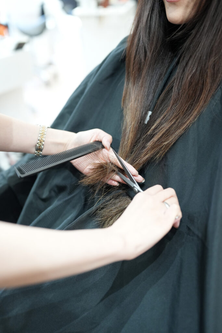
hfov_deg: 37.9
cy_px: 166
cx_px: 111
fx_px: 324
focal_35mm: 35
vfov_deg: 54.4
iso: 2500
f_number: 2
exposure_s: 1/250
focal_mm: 35
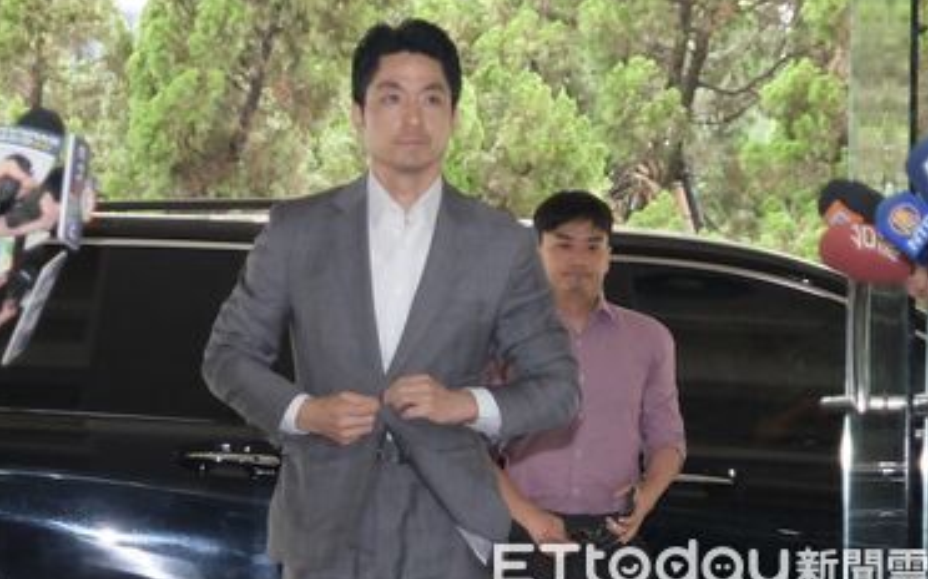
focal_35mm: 91
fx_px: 2300
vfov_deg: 14.3
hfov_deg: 22.8
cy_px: 283
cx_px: 449
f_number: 2.8
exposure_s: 1/160
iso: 1250
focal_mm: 55
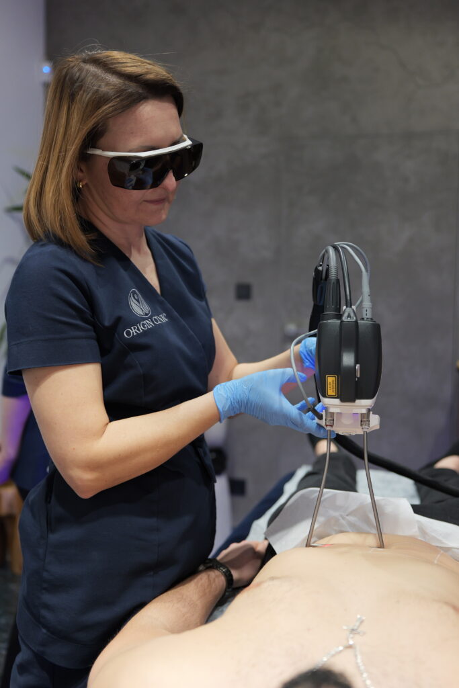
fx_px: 707
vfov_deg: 51.9
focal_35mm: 37
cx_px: 230
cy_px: 344
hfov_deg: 36.0
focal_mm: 37
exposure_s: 1/160
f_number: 2.8
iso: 1600
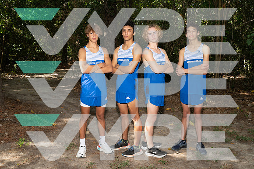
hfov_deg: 49.5
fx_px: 275
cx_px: 127
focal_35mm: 39
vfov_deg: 34.2
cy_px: 84
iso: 800
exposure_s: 1/250
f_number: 8
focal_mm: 39
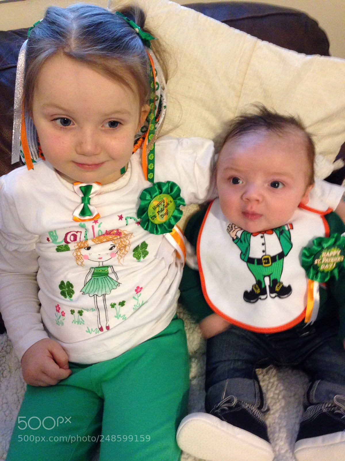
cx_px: 172
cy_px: 230
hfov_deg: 42.9
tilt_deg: -36.5
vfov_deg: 55.4
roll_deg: +3.2
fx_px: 439
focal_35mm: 33
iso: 400
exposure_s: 1/17
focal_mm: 4.12
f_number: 2.4
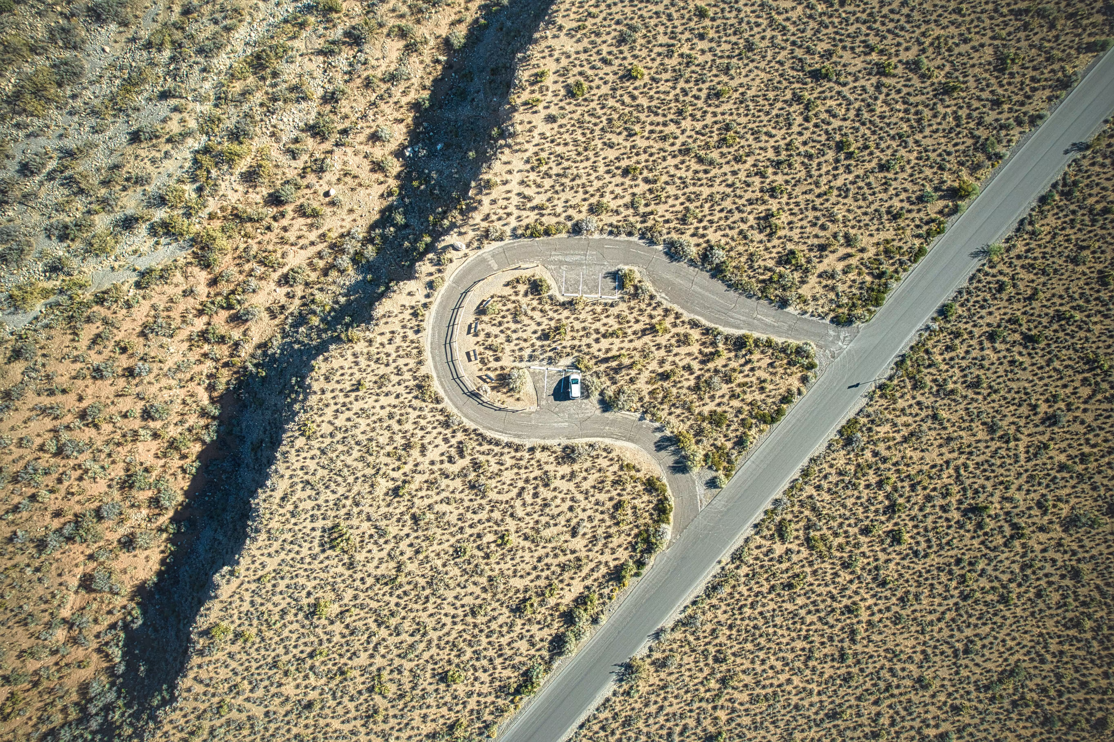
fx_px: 681
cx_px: 557
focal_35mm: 22
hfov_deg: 78.6
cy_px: 371
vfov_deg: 57.2
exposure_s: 1/725
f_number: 2.8
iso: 110
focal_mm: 8.4
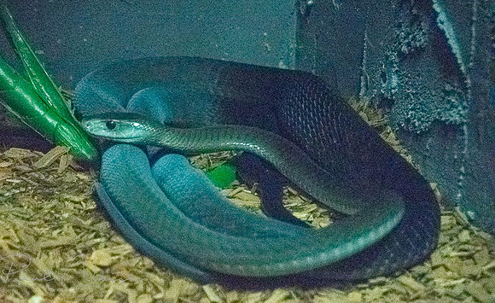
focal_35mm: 460
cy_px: 171
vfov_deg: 2.8
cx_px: 199
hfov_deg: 4.6
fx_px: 6169
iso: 12800
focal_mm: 250
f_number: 6.3
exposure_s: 1/125
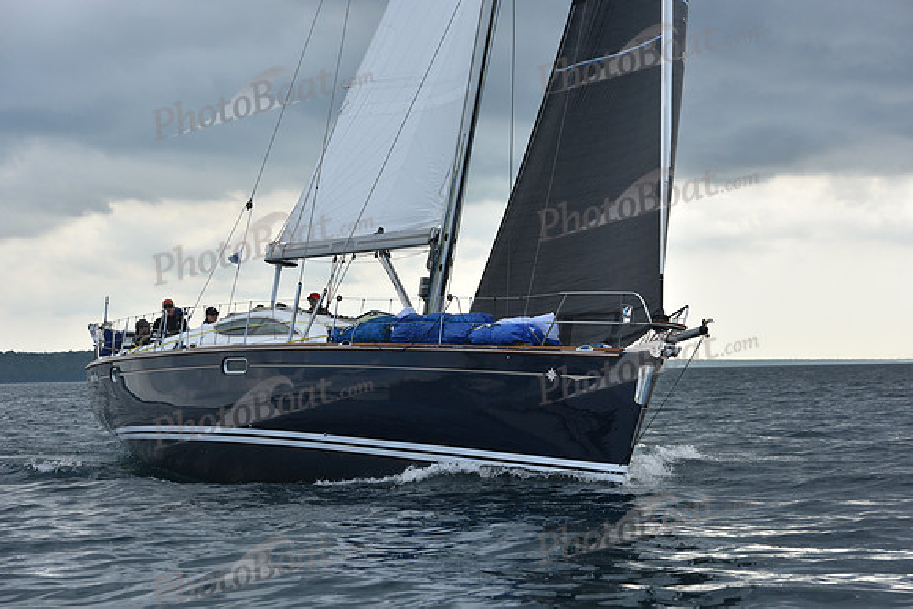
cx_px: 456
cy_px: 304
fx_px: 2790
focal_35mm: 110
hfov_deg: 18.6
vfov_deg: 12.5
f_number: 8
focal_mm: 110
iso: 250
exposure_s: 1/800
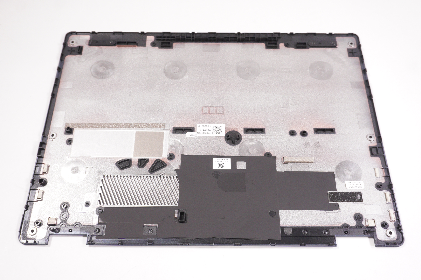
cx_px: 210
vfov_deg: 39.9
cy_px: 140
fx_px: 386
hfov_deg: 57.3
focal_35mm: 33
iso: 800
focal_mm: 22
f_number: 5.6
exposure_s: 1/160
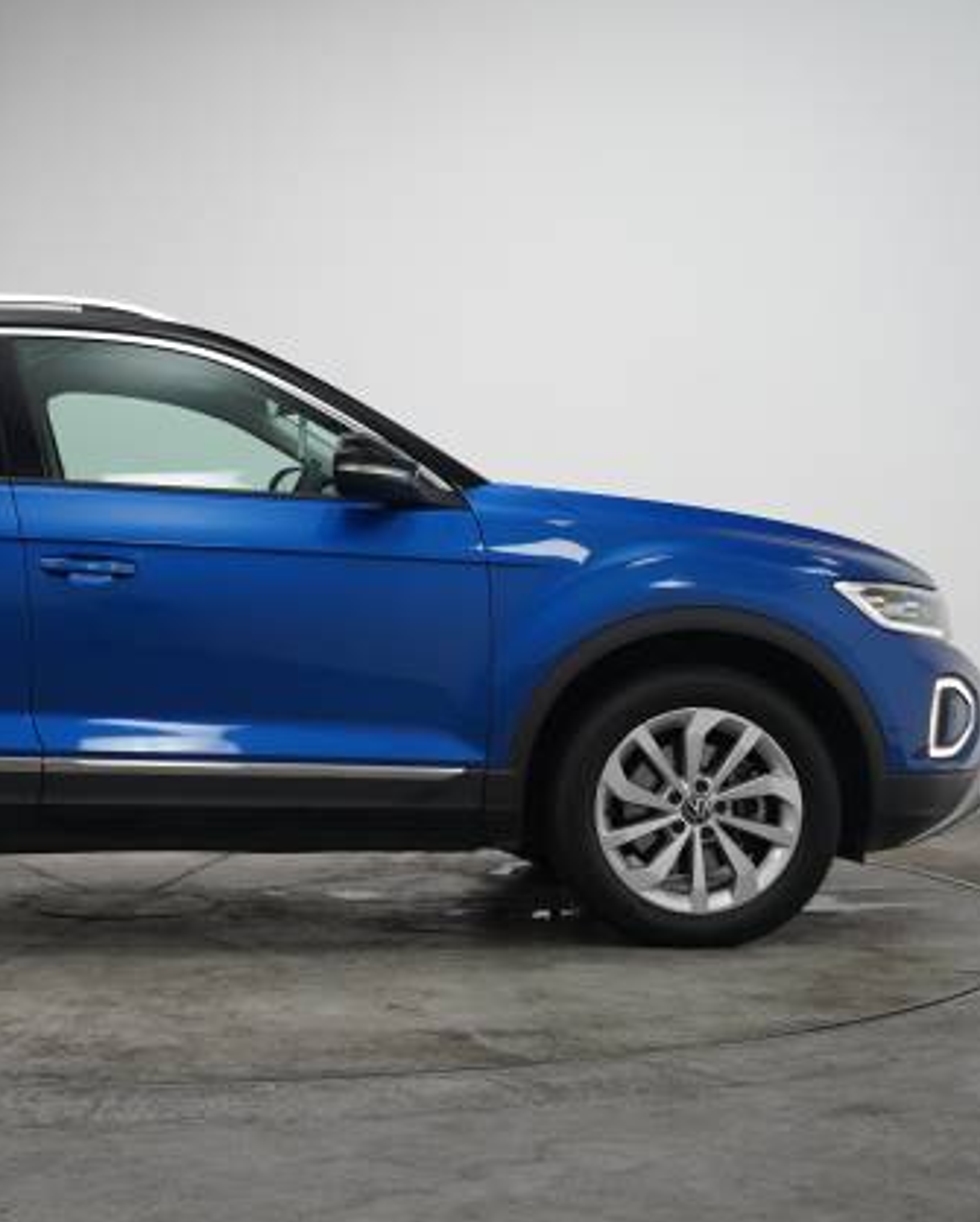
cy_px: 608
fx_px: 2395
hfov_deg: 22.7
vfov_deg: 28.6
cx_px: 158
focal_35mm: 66
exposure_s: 1/160
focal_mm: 46.1
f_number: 4
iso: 1250
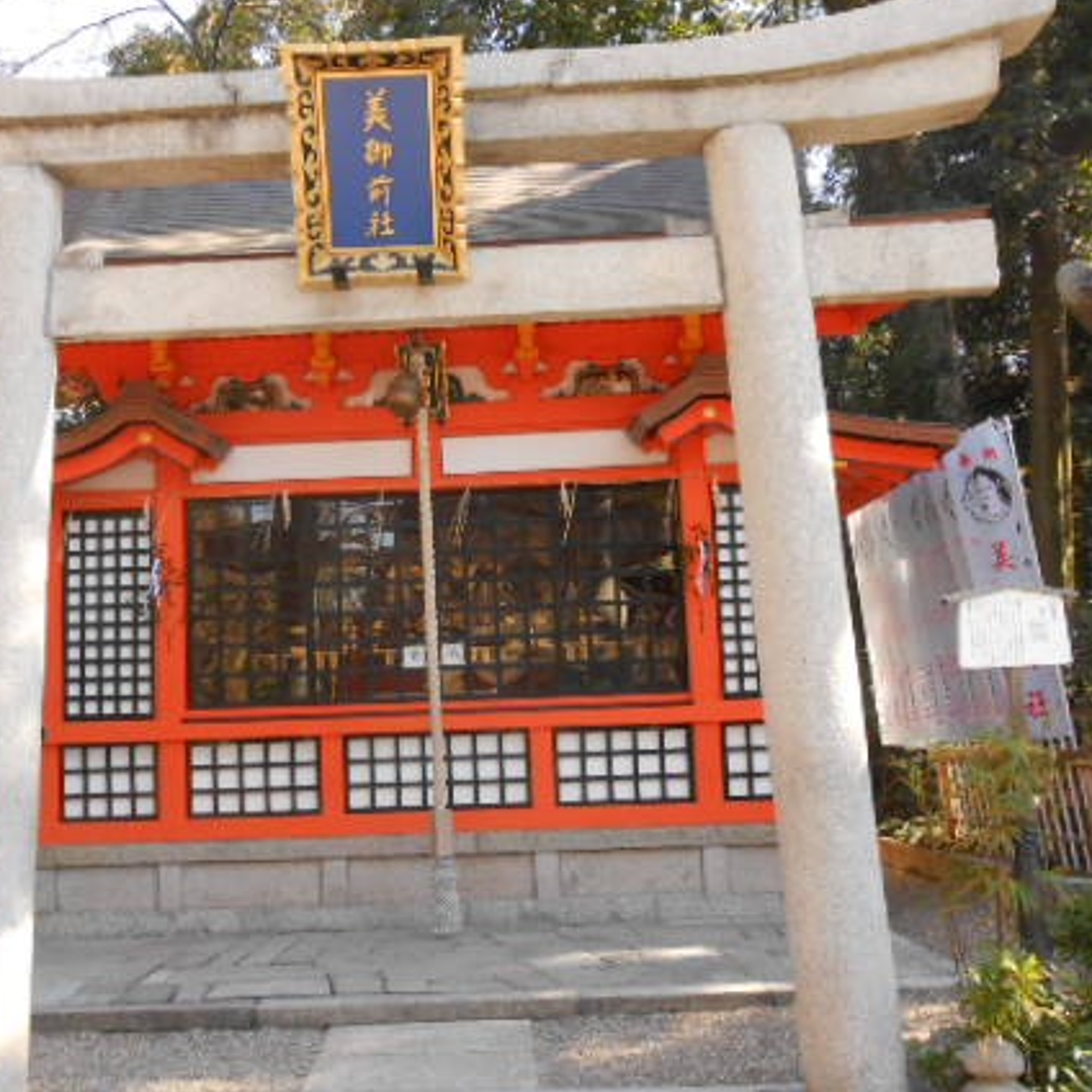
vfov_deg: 41.9
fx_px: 1428
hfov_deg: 41.6
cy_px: 561
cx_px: 415
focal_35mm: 40
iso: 250
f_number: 3.8
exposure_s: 1/250
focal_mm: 5.3
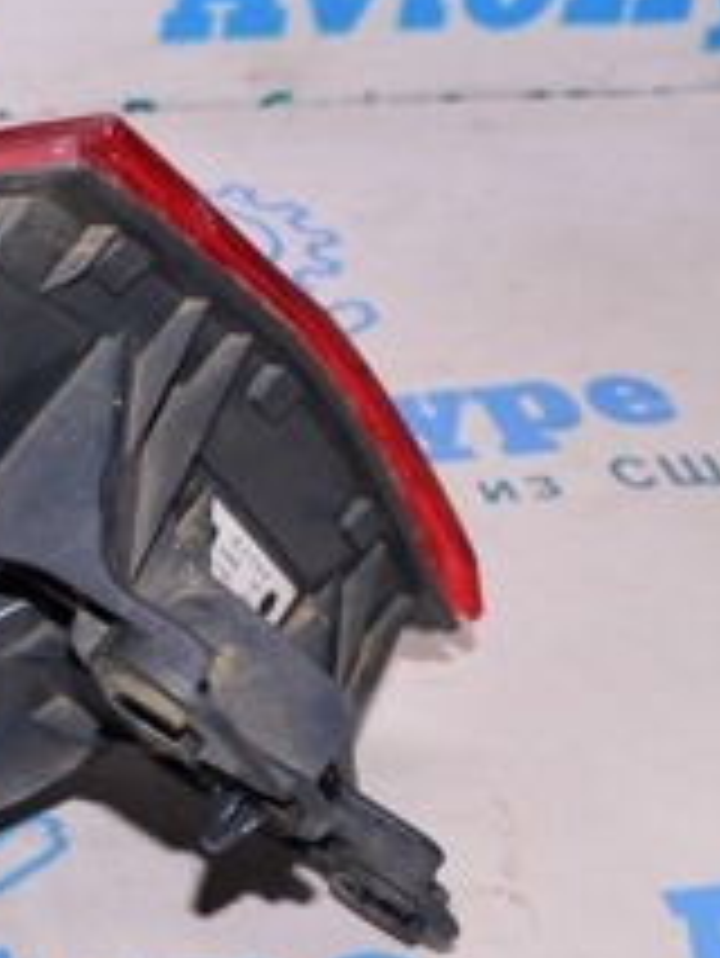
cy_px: 713
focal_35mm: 99
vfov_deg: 19.6
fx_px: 2755
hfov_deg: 14.1
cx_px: -284
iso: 1600
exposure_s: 1/200
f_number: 8
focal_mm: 23
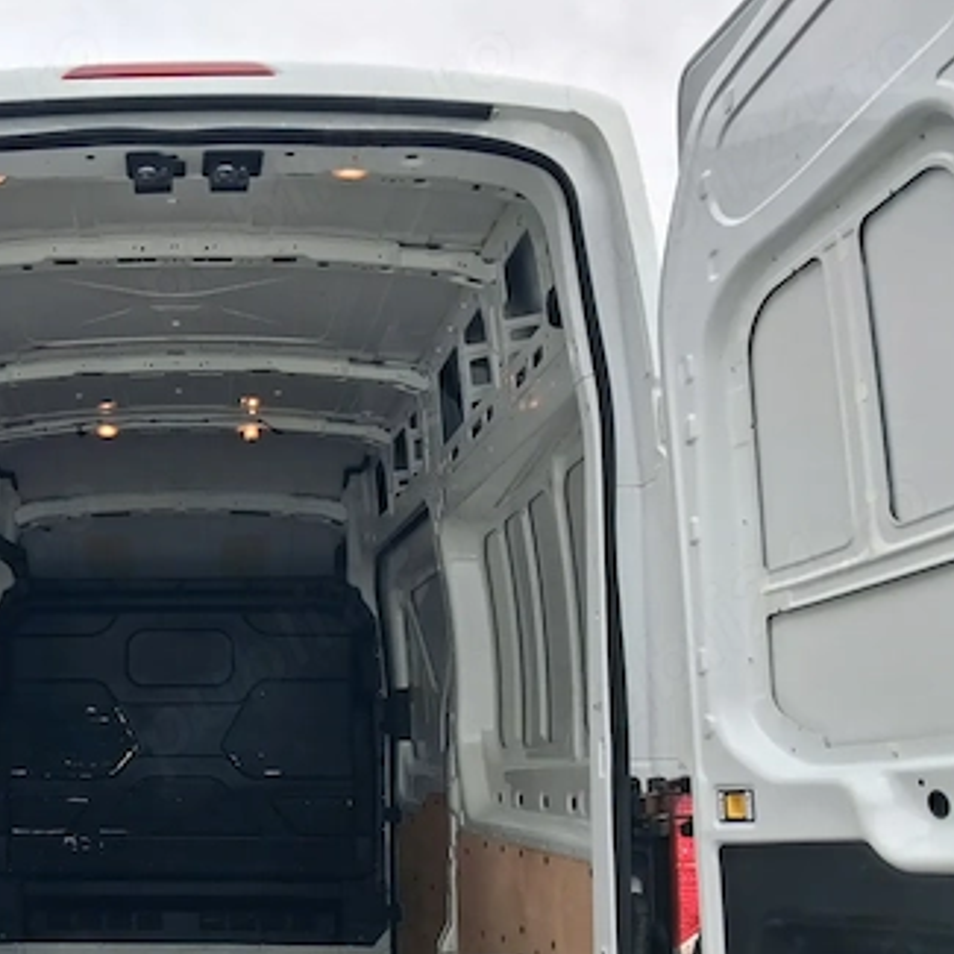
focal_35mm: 44
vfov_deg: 37.8
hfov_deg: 36.3
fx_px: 1372
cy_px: 652
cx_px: 117
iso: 25
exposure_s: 1/294
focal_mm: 4
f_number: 1.8
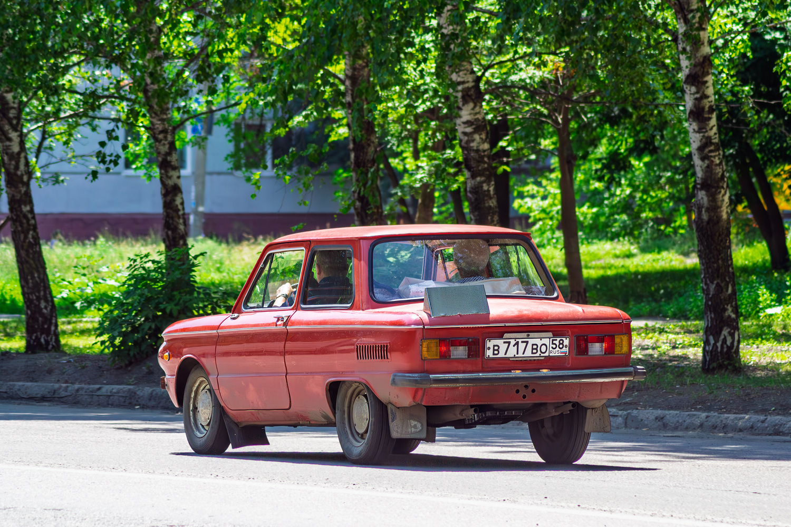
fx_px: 5602
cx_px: 396
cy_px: 264
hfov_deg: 8.1
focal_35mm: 255
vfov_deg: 5.4
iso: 200
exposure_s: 1/1000
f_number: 8
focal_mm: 170
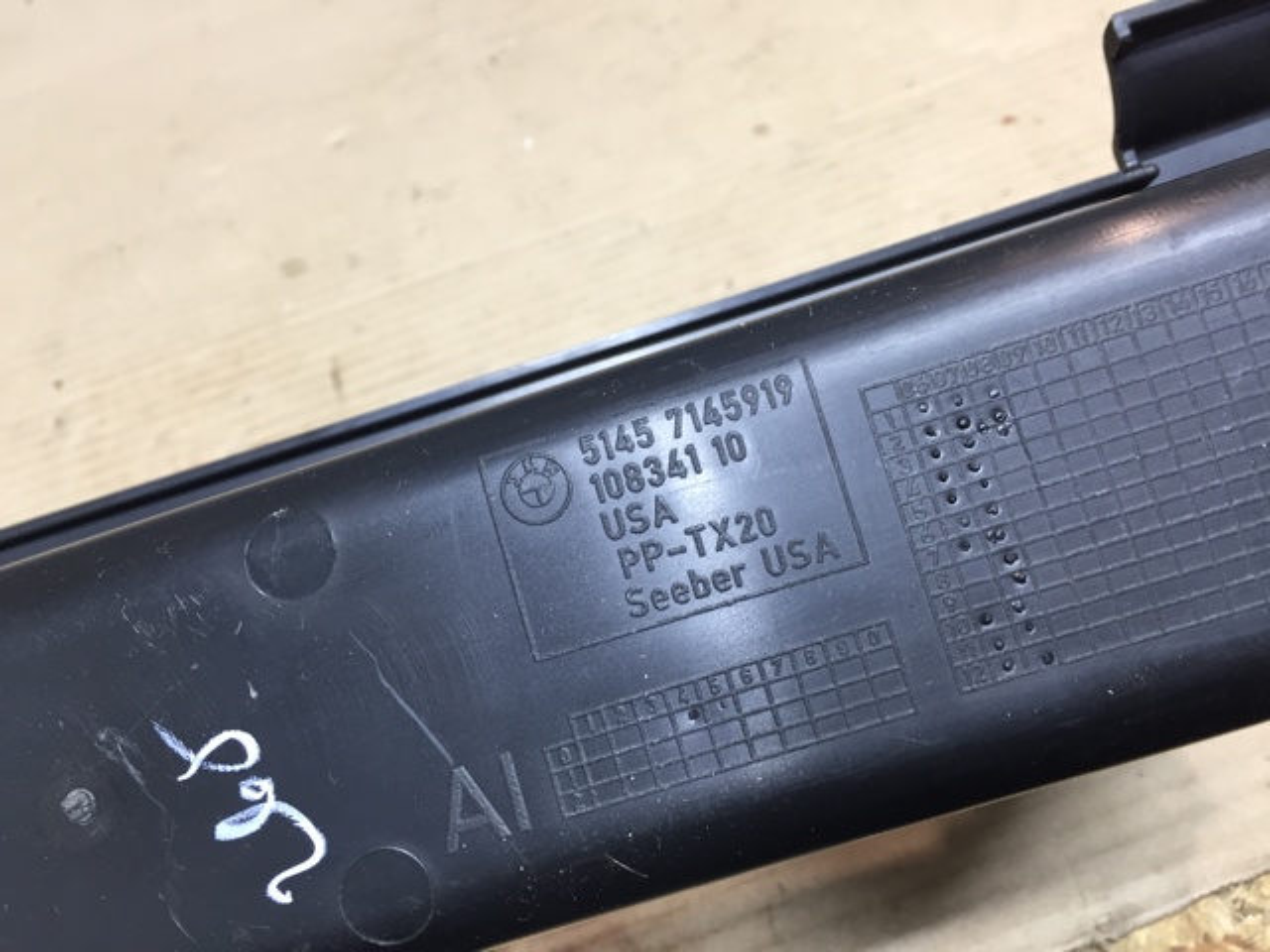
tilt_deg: -50.5
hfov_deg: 61.7
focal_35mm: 29
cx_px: 635
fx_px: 1064
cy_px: 476
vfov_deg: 48.2
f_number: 2.2
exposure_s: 1/33
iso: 100
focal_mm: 4.15
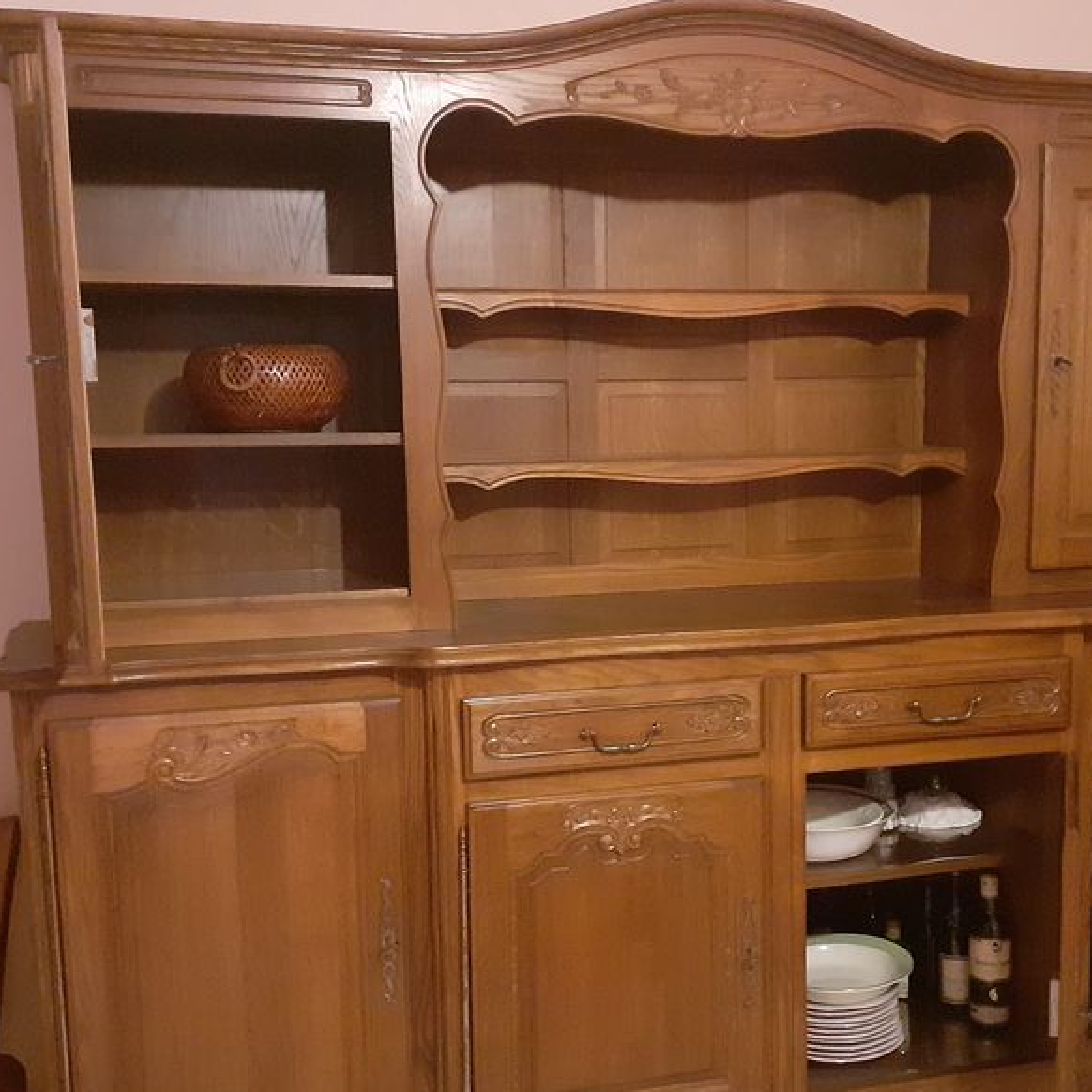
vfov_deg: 40.8
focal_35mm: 41
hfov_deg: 40.8
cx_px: 645
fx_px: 1463
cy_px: 640
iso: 1250
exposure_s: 1/17
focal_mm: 3.6
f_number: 1.9
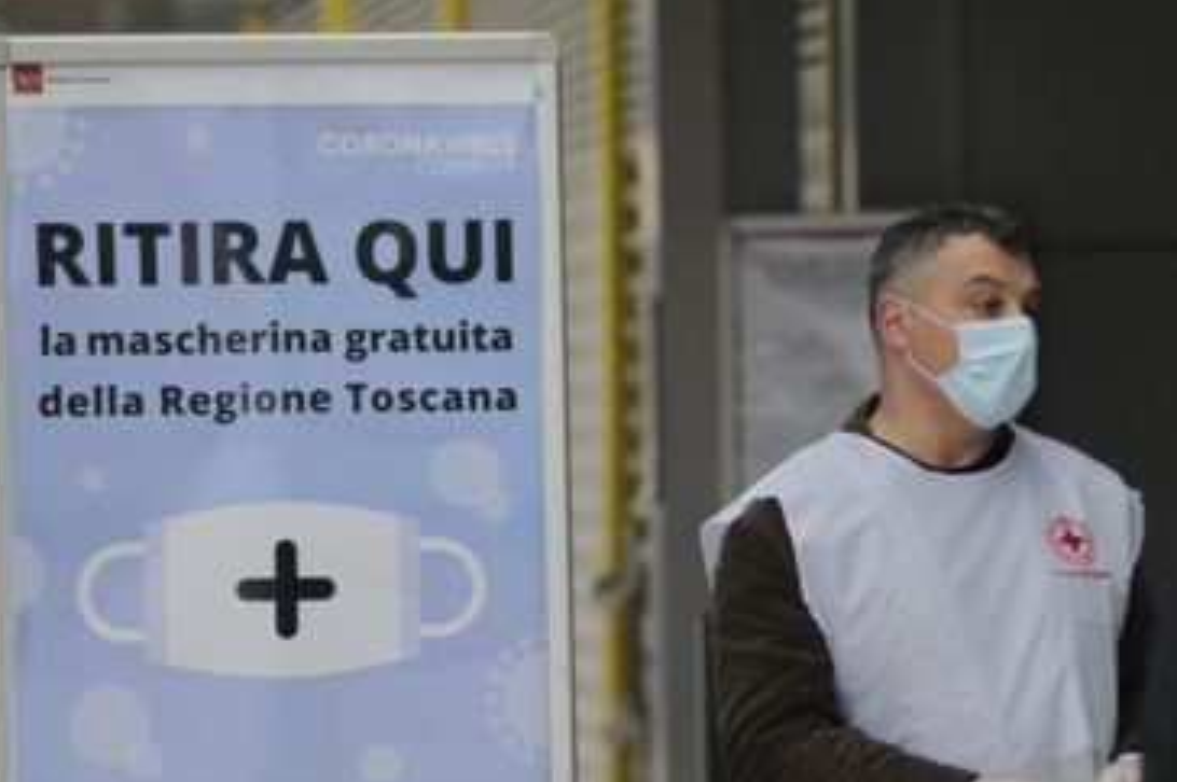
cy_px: 483
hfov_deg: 7.2
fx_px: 9309
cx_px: 834
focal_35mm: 285
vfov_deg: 4.8
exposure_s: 1/1000
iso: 400
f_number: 2.8
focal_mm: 135
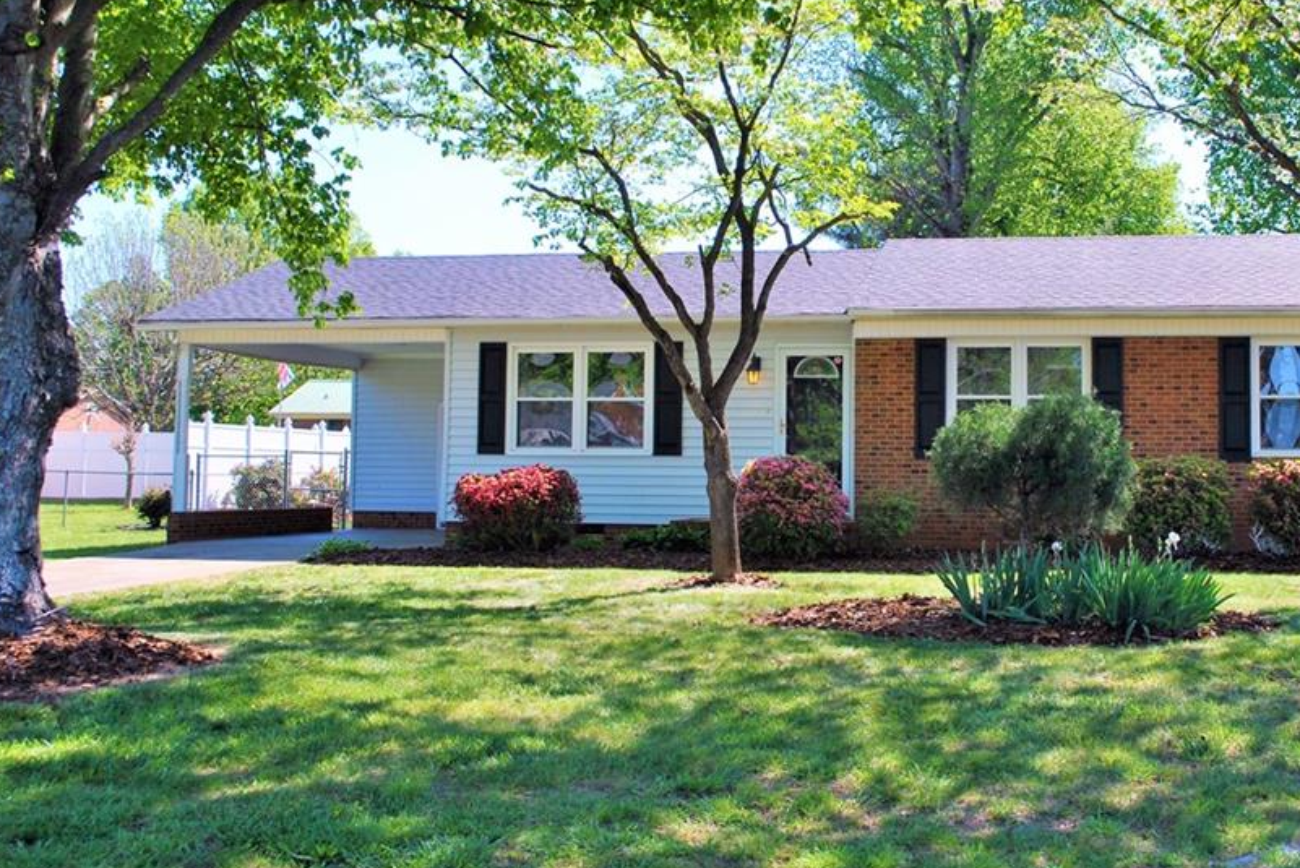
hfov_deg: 42.5
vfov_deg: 29.2
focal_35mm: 46
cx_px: 794
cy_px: 342
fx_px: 1662
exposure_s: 1/160
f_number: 6.3
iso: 100
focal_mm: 24
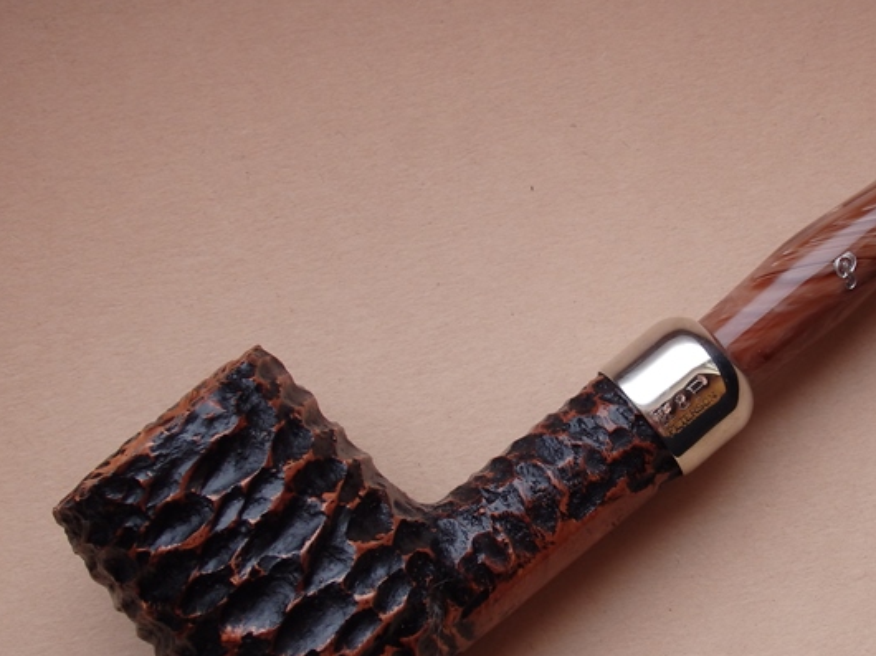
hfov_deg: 26.1
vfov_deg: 19.9
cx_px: 612
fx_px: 1872
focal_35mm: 74
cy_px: 397
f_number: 4
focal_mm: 8.9
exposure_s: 1/13
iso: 125
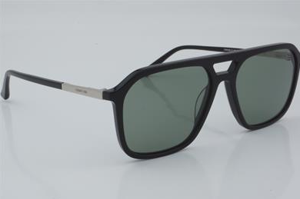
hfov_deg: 26.3
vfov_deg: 17.7
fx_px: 641
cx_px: 153
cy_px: 101
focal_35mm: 77
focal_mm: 50
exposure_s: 1/3
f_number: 32
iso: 100
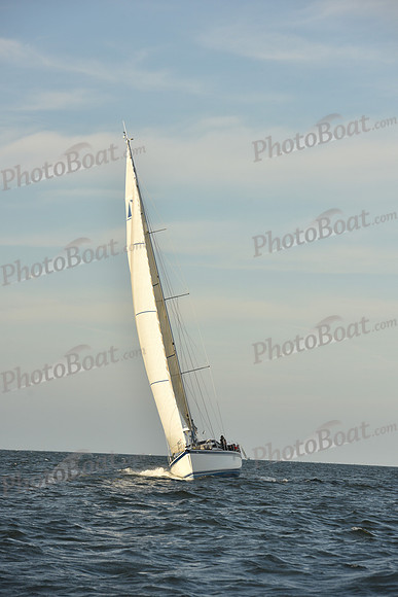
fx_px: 2237
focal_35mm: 135
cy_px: 298
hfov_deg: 10.2
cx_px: 199
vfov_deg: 15.2
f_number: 6.3
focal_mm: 135
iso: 250
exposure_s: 1/1000
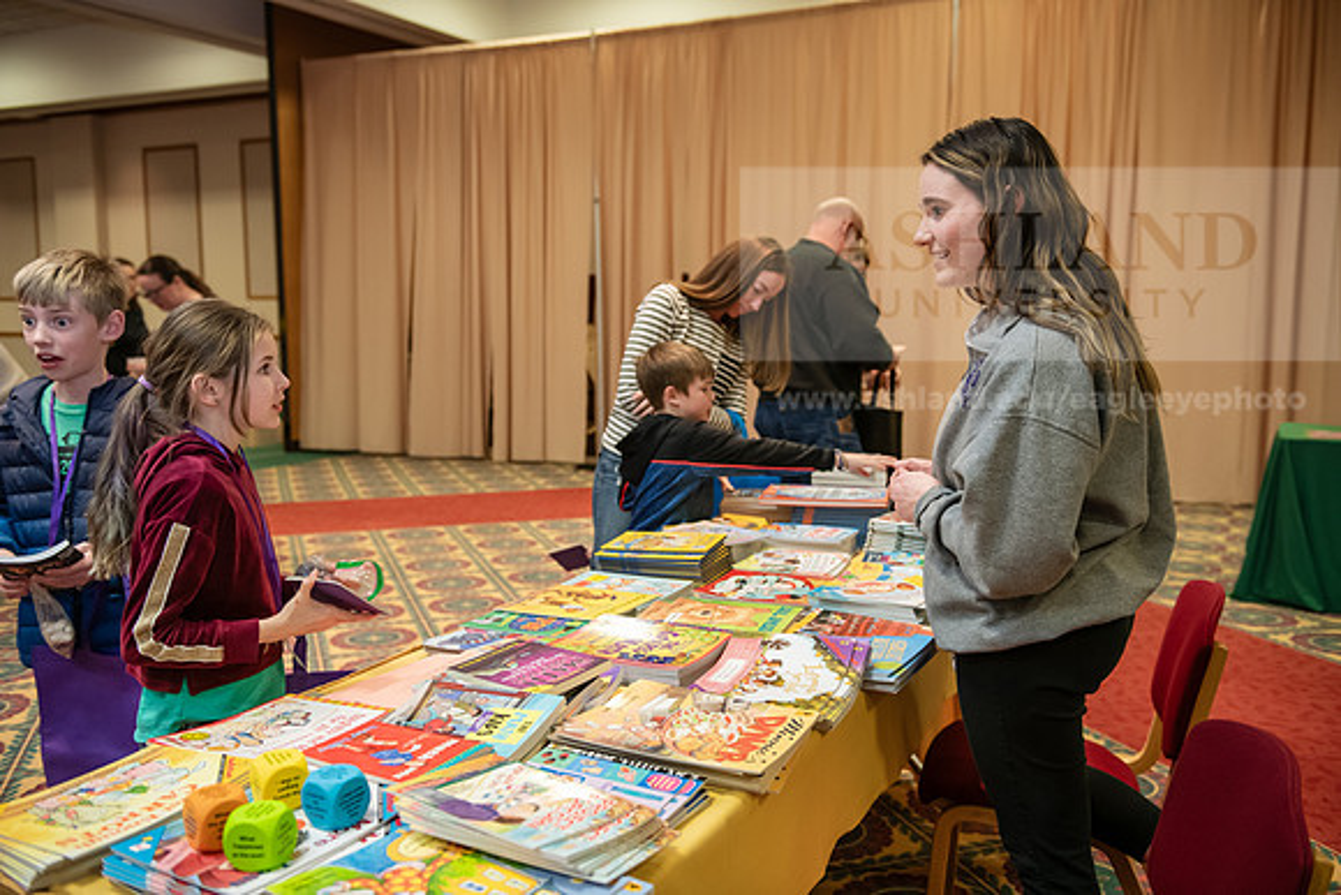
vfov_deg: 38.9
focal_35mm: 34
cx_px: 670
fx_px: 1267
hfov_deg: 55.8
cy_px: 448
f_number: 3.2
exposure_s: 1/160
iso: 1600
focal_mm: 34
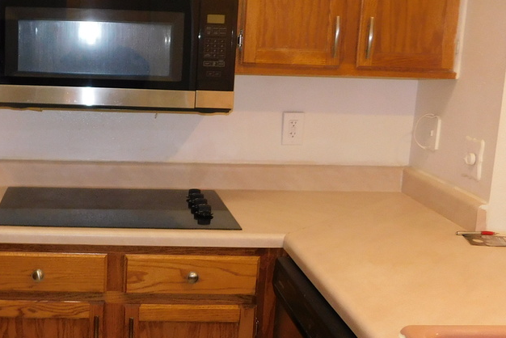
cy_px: 184
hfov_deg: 35.1
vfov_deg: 24.6
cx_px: 105
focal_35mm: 55
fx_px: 773
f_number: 3
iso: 200
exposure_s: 1/30
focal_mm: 4
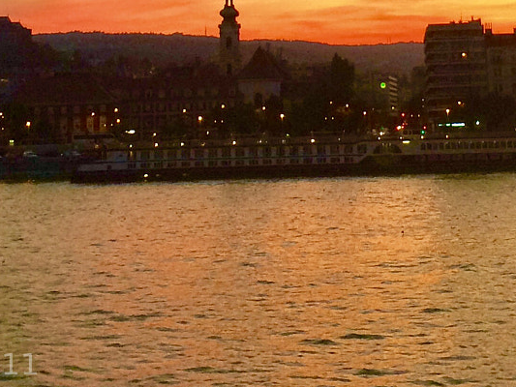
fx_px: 1297
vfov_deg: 16.0
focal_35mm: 87
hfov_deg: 22.5
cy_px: -140
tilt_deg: +10.7
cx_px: 306
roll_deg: +2.0
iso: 64
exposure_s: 1/33
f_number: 2.2
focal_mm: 4.15
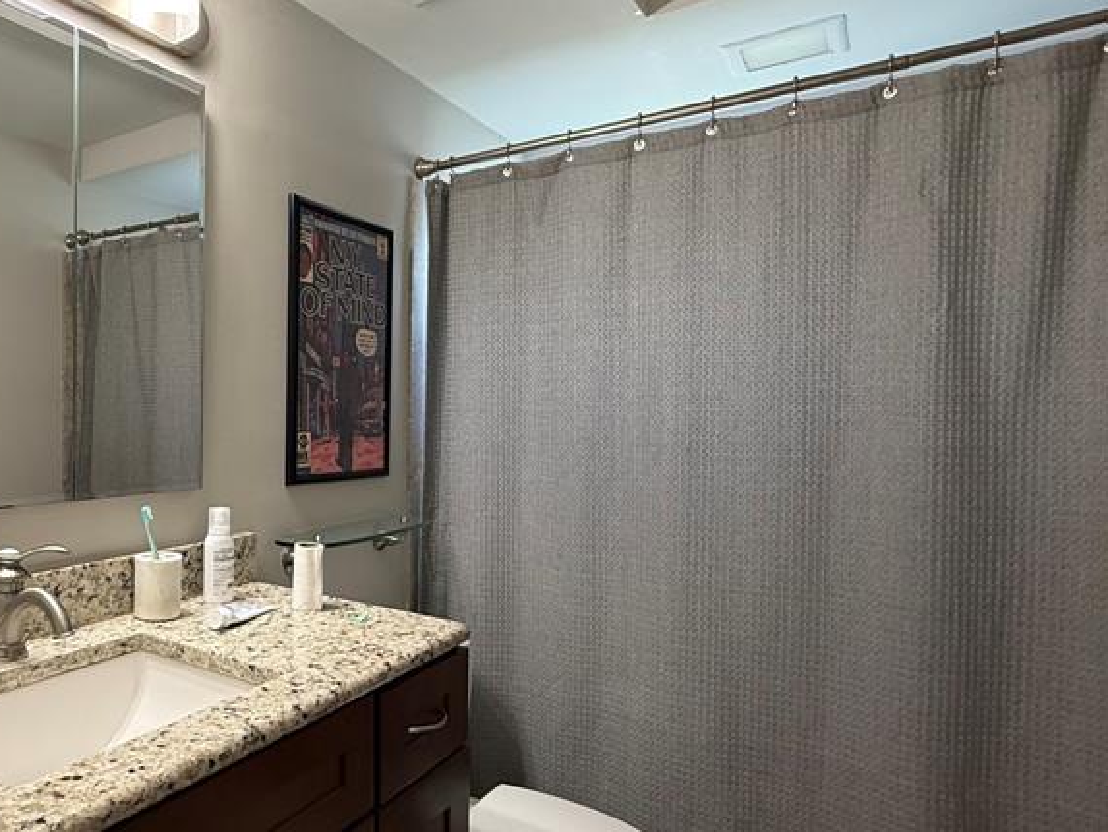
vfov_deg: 54.9
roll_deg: -0.2
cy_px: 430
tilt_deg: -0.5
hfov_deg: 63.3
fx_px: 800
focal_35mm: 25
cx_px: 219
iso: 200
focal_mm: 2.22
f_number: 2.2
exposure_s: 1/60
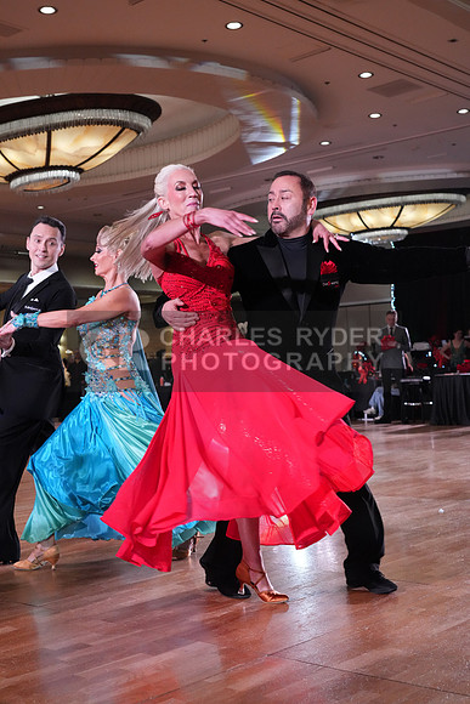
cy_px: 352
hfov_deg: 28.7
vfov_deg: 41.9
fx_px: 920
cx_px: 235
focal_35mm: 47
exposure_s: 1/320
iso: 5000
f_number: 6.3
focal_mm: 47
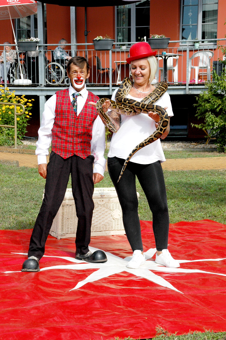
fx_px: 849
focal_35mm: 90
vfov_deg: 22.6
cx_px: 113
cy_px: 170
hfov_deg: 15.2
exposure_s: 1/500
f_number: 11
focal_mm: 60
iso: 400
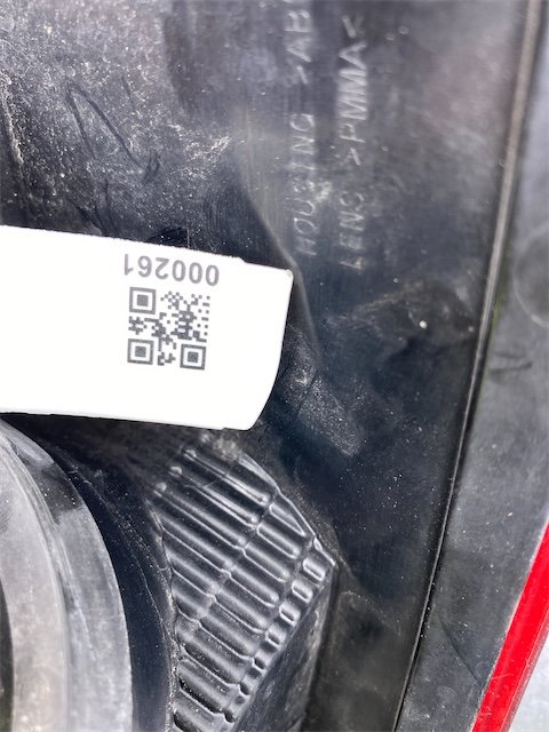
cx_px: 274
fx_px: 550
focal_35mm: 26
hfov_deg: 53.1
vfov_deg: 67.3
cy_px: 366
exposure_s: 1/100
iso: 50
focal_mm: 4.25
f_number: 1.8
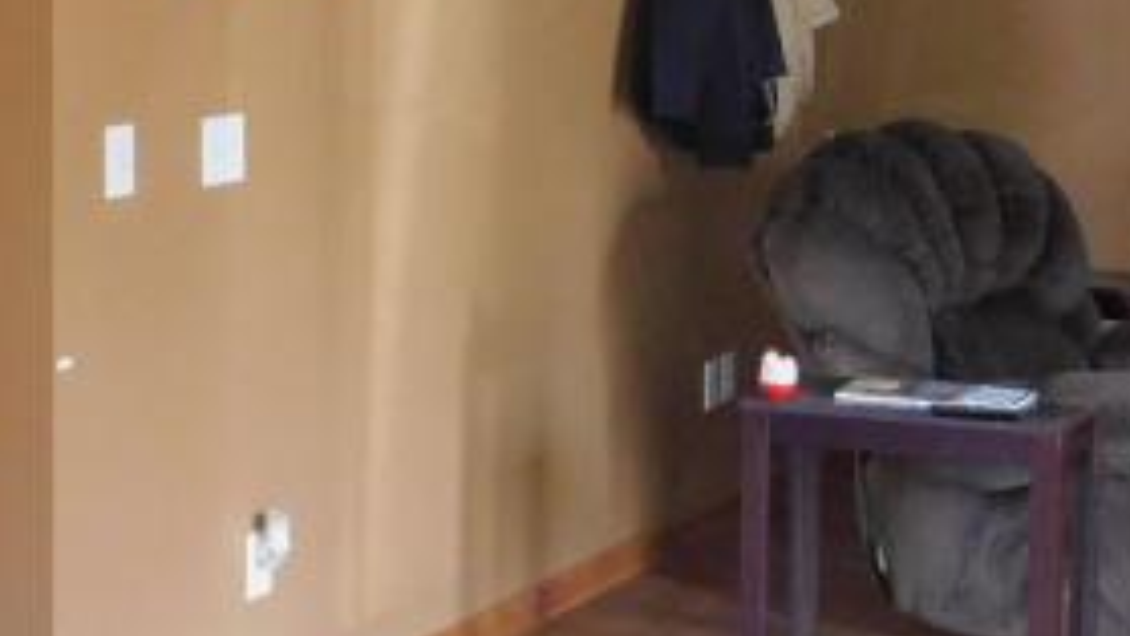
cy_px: 28
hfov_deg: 23.1
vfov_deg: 13.0
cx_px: 705
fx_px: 2757
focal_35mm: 92
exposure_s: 1/15
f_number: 3
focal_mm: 4
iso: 400
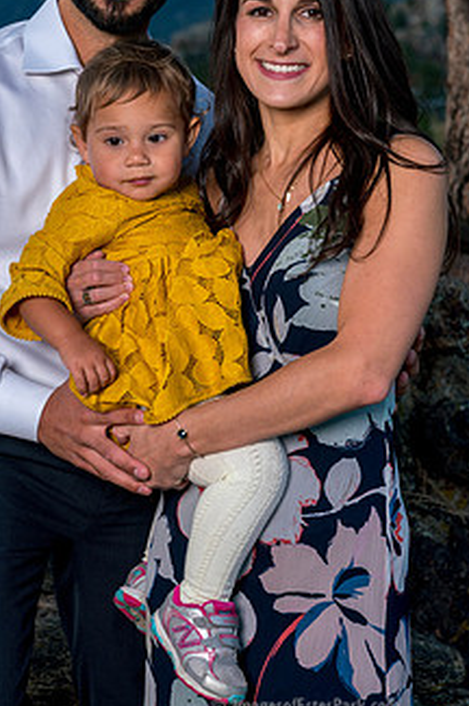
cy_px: 232
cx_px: 150
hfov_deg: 14.0
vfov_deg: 21.0
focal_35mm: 97
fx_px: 1899
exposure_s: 1/200
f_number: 5.6
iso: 160
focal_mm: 70
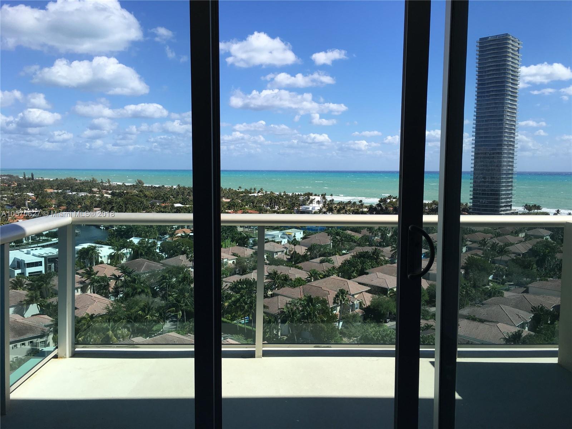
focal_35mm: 29
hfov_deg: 61.7
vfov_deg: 48.2
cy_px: 214
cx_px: 286
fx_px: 479
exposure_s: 1/1603
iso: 25
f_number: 2.2
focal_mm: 4.15
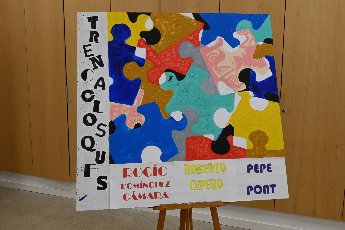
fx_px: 309
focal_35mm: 32
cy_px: 115
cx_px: 172
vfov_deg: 40.8
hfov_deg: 58.3
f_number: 9
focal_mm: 21.5
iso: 640
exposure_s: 1/30
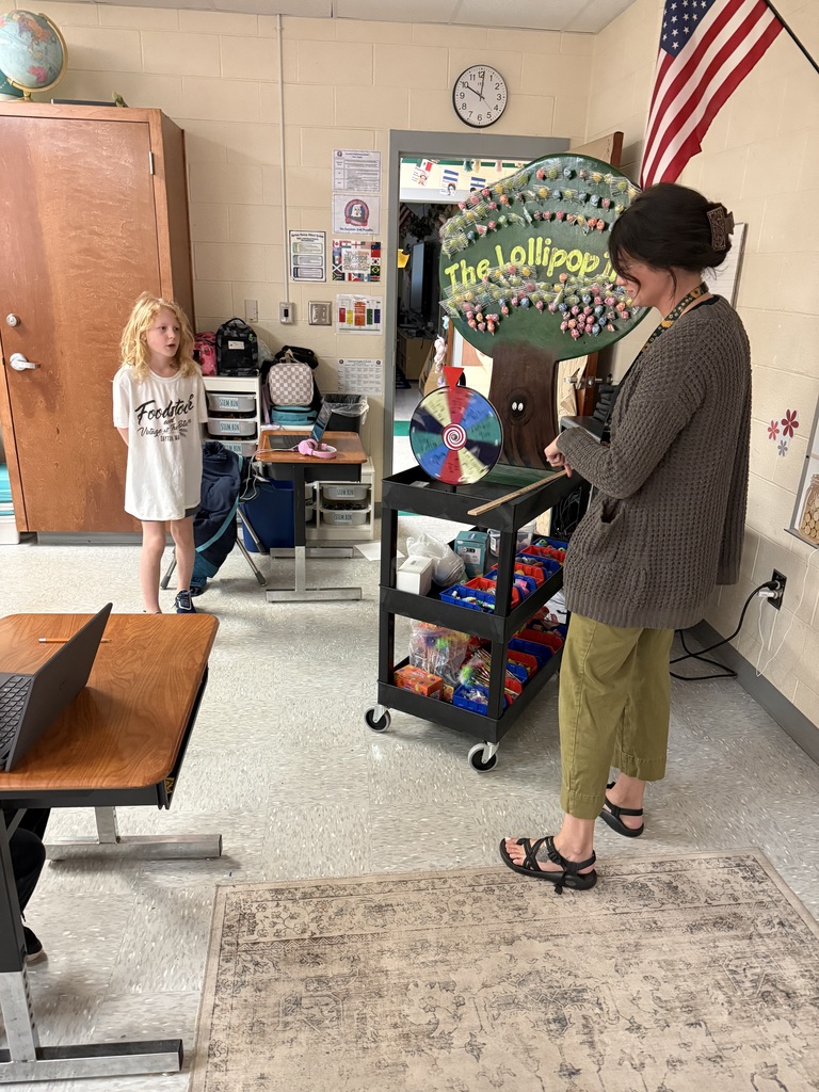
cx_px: 410
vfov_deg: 71.6
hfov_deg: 56.8
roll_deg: -2.5
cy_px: 546
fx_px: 757
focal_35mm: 24
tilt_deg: -19.2
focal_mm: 6.76
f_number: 1.78
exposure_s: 1/60
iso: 640
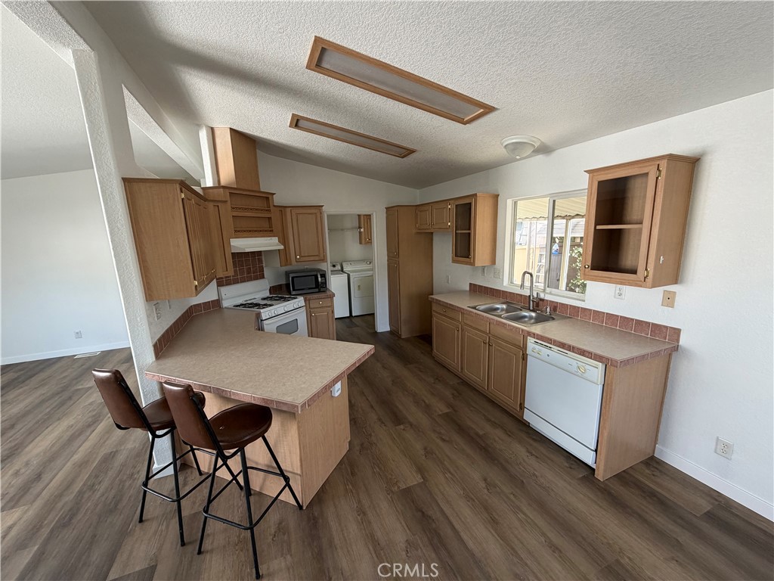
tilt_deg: -11.0
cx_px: 387
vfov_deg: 85.7
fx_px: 313
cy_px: 290
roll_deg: +2.4
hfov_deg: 102.1
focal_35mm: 14
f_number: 2.2
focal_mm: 2.22
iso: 160
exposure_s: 1/121
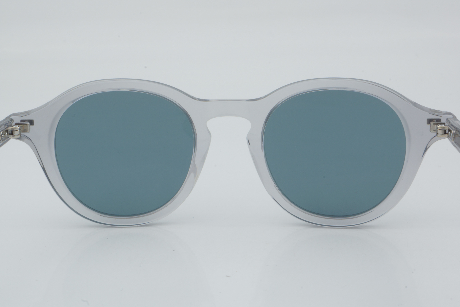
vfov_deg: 16.6
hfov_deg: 24.6
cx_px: 230
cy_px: 154
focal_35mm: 82
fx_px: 1054
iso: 100
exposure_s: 1/4
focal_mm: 55
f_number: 29
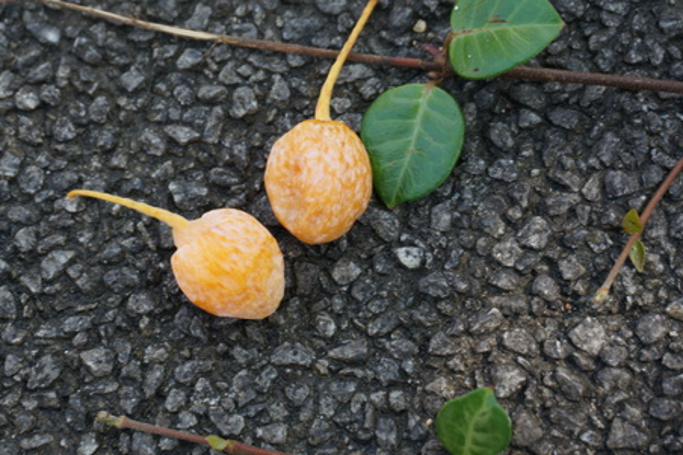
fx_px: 1321
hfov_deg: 28.9
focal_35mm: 70
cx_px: 248
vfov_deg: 19.5
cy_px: 176
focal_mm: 35
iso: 100
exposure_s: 1/60
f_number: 5.6
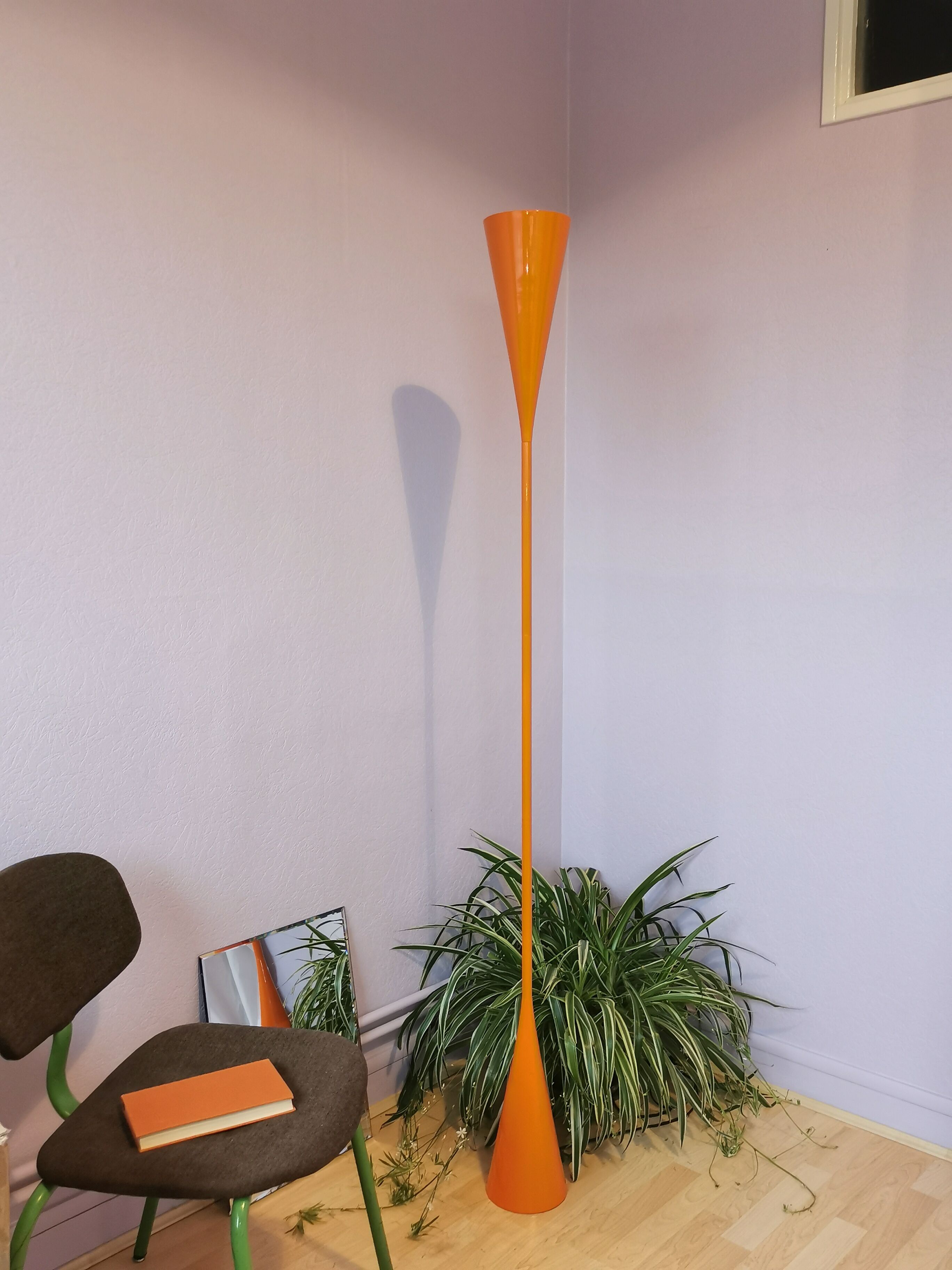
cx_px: 476
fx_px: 1137
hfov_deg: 45.4
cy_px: 635
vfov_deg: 58.4
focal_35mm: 31
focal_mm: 5.58
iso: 200
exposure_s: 1/50
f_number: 1.8
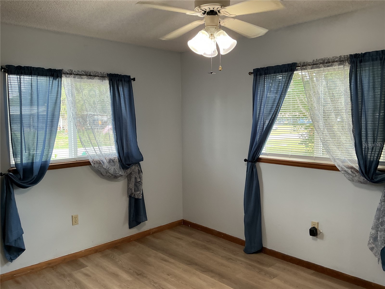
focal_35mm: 29
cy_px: 144
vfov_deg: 48.2
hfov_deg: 61.7
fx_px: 323
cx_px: 192
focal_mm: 3
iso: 50
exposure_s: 1/60
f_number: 1.8
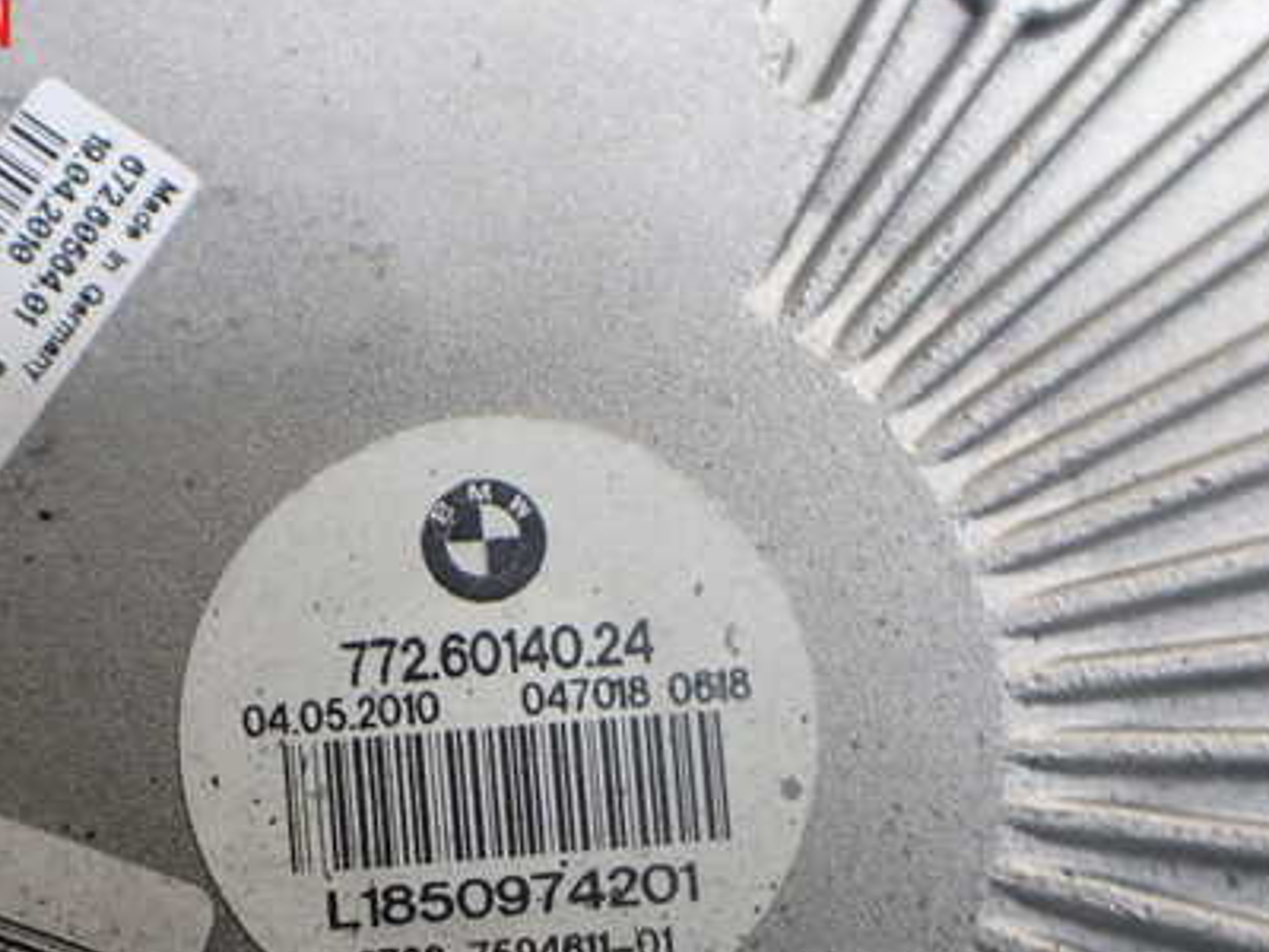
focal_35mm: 45
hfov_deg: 41.3
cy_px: 701
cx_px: 387
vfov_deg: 31.7
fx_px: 1650
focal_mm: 5.4
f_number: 2.3
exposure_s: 1/125
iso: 640
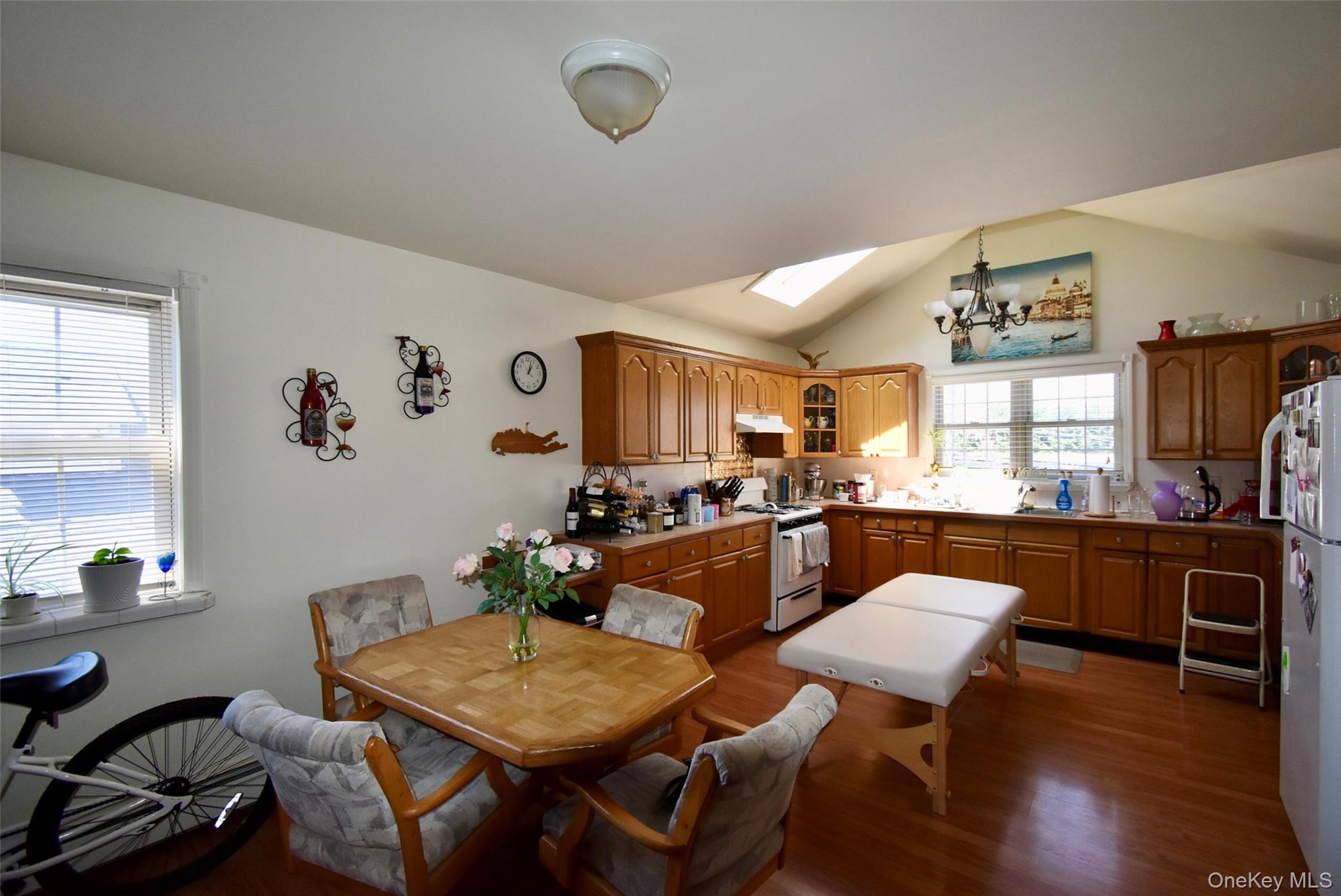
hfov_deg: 100.4
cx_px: 670
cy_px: 448
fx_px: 559
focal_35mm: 15
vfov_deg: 77.4
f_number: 5
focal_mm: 10
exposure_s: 1/200
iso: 800
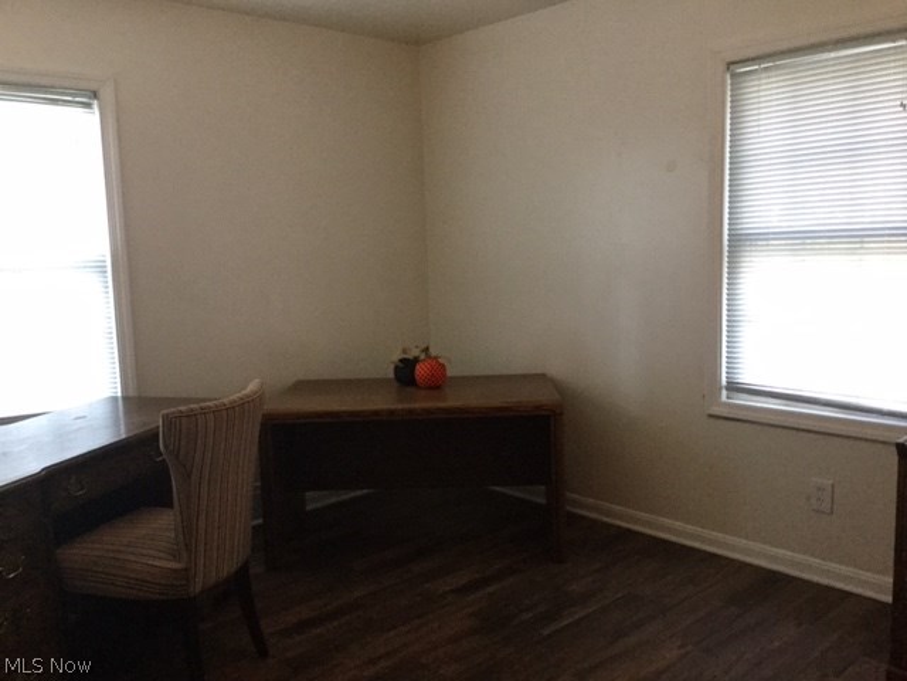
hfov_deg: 58.4
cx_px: 454
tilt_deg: -7.7
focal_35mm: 31
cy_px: 340
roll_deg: +0.4
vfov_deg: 45.4
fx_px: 812
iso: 200
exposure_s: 1/30
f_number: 2.4
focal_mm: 3.3
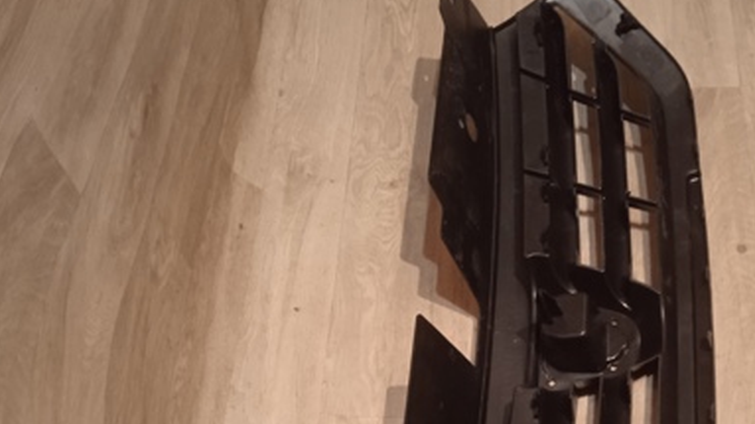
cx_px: 526
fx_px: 1021
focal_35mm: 51
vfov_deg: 22.8
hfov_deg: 39.9
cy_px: 396
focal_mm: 3.43
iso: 945
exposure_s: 1/14.3
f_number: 2.2
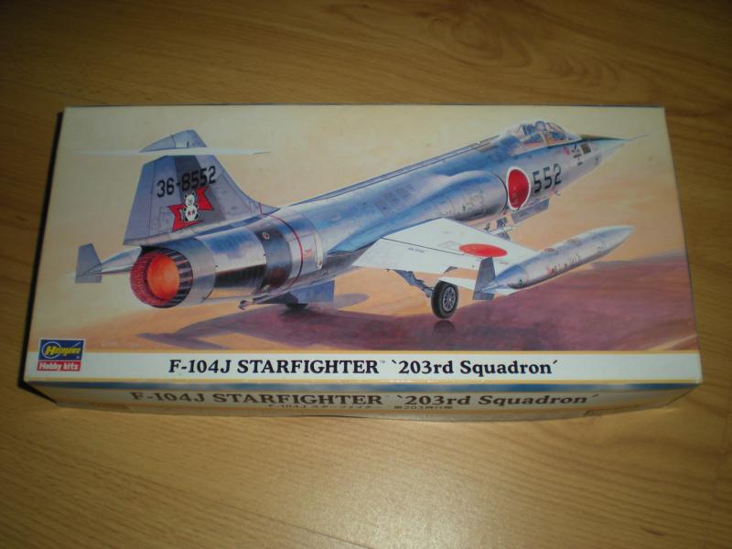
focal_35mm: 38
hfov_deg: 49.0
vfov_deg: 37.7
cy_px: 274
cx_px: 366
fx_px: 804
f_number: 3.1
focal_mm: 6.3
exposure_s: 1/60
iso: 64
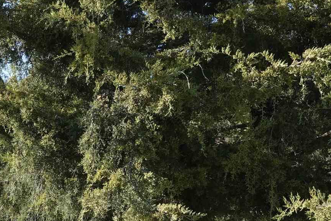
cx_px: -70
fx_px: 883
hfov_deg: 19.9
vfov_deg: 14.0
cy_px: 230
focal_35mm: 96
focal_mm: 9.99
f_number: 4
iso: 125
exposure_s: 1/250
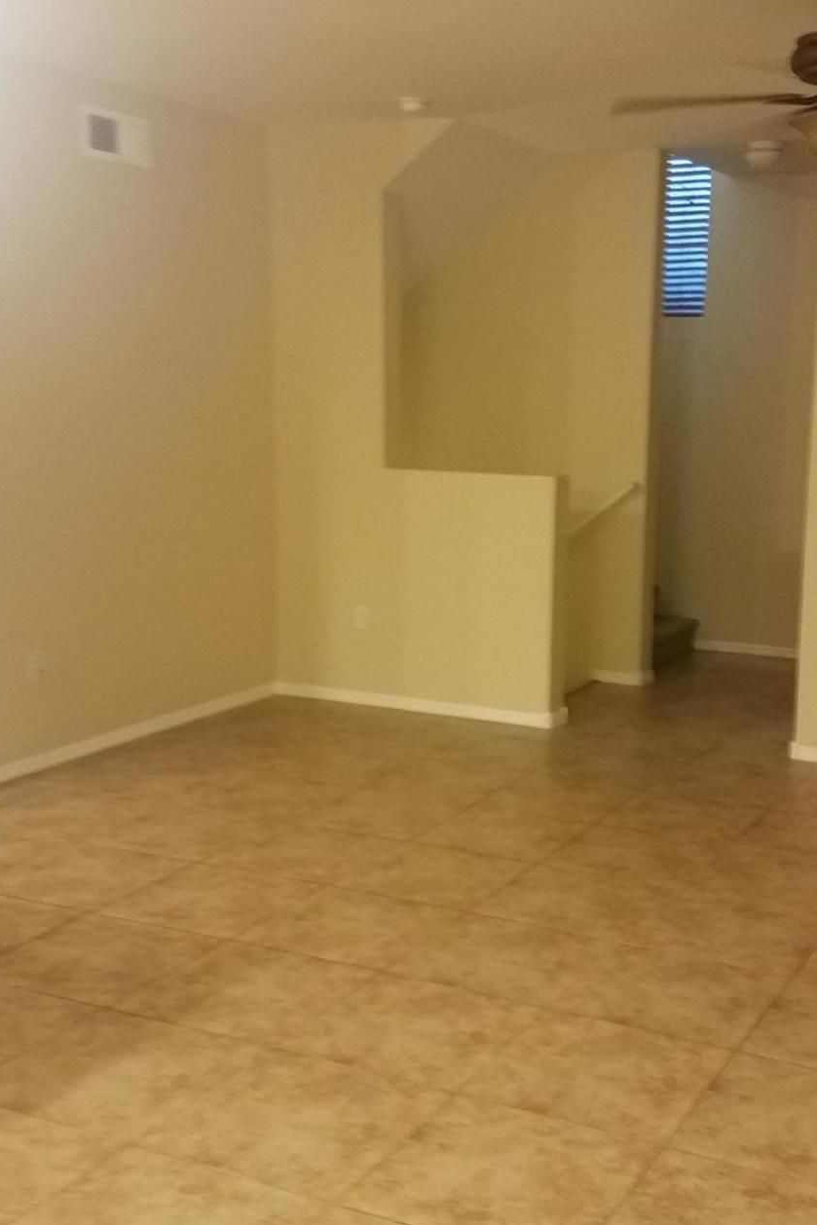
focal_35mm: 43
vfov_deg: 45.4
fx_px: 1463
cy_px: 631
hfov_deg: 31.1
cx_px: 503
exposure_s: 1/15
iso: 250
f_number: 1.7
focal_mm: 4.2
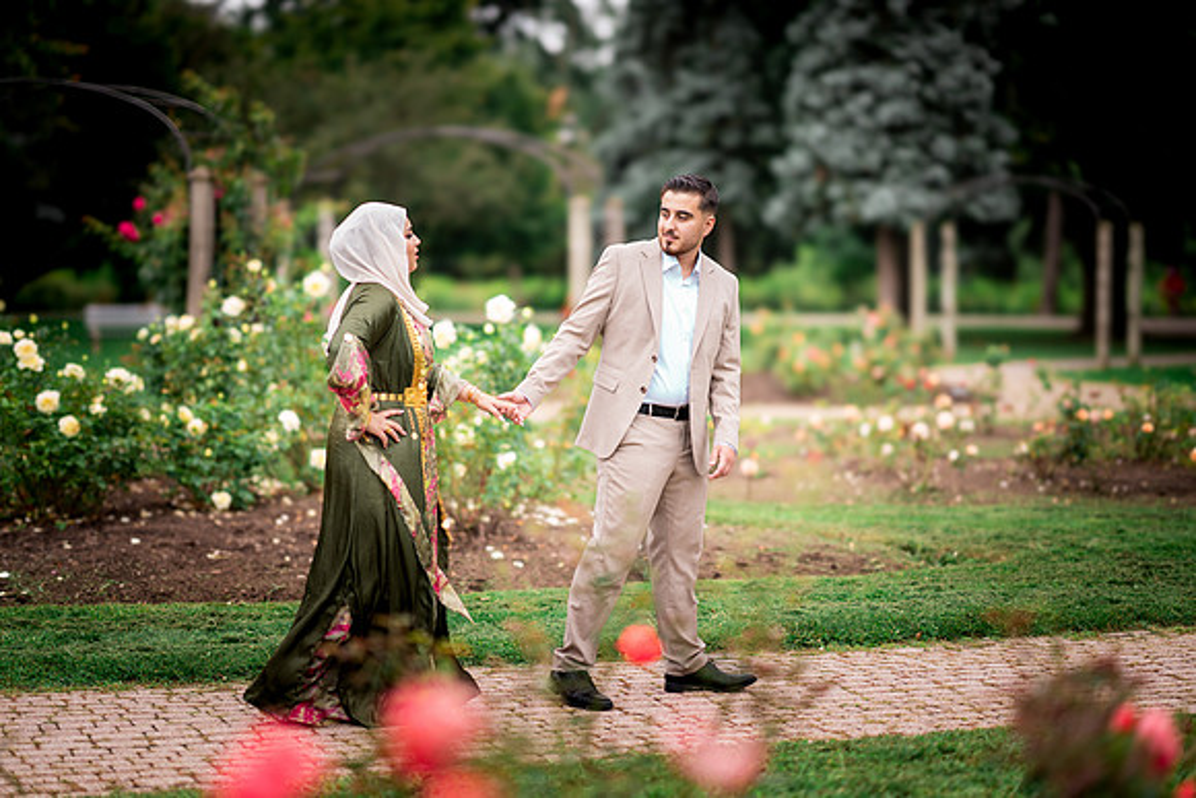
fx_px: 2824
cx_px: 598
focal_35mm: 85
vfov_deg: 16.1
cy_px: 399
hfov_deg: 23.9
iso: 100
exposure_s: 1/1600
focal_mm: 85
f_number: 1.4
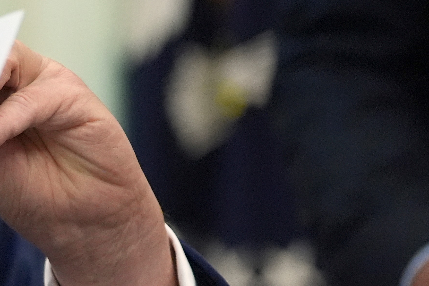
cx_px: -276
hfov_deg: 5.2
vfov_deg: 3.5
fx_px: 4696
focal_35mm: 394
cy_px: 332
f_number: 3.2
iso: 5000
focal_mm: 116
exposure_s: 1/500
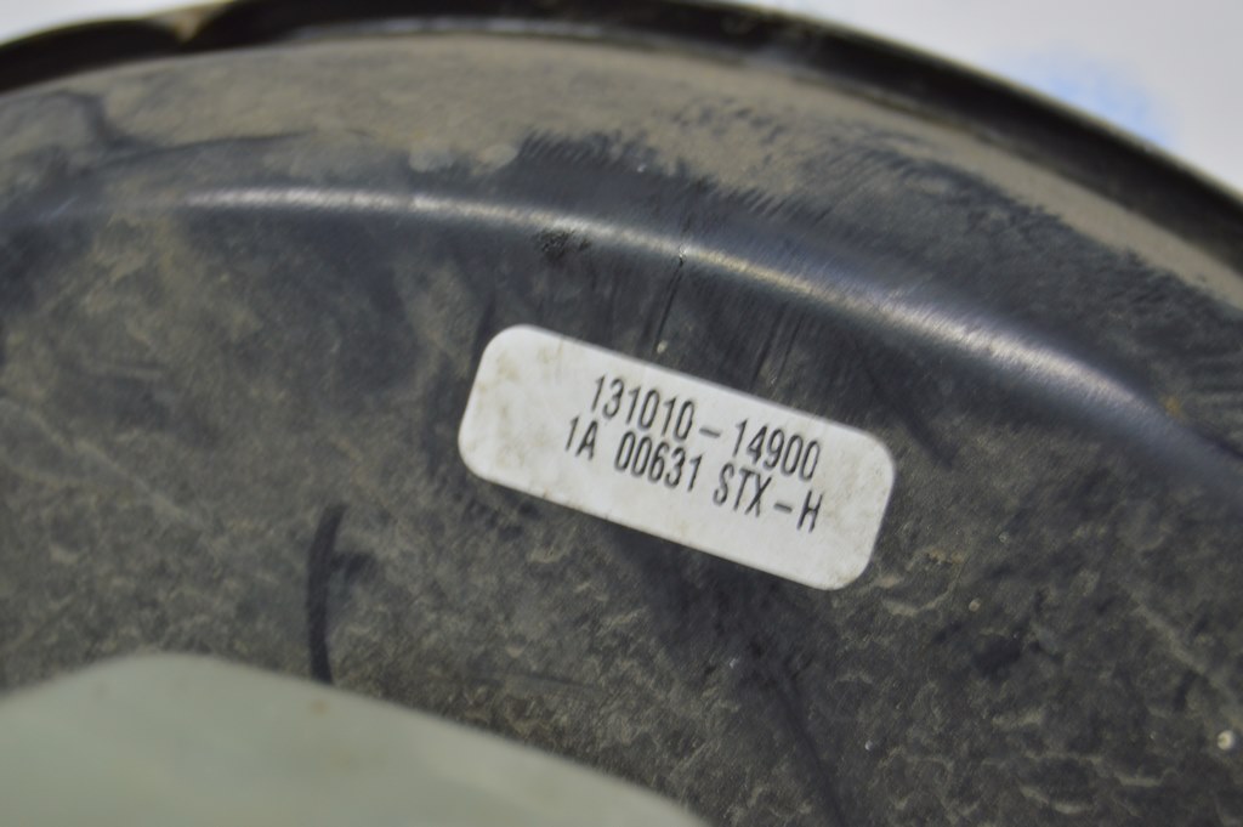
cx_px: 622
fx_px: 2846
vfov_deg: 16.5
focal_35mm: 82
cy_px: 414
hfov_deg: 24.6
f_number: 5.6
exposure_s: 1/20
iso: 400
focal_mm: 55
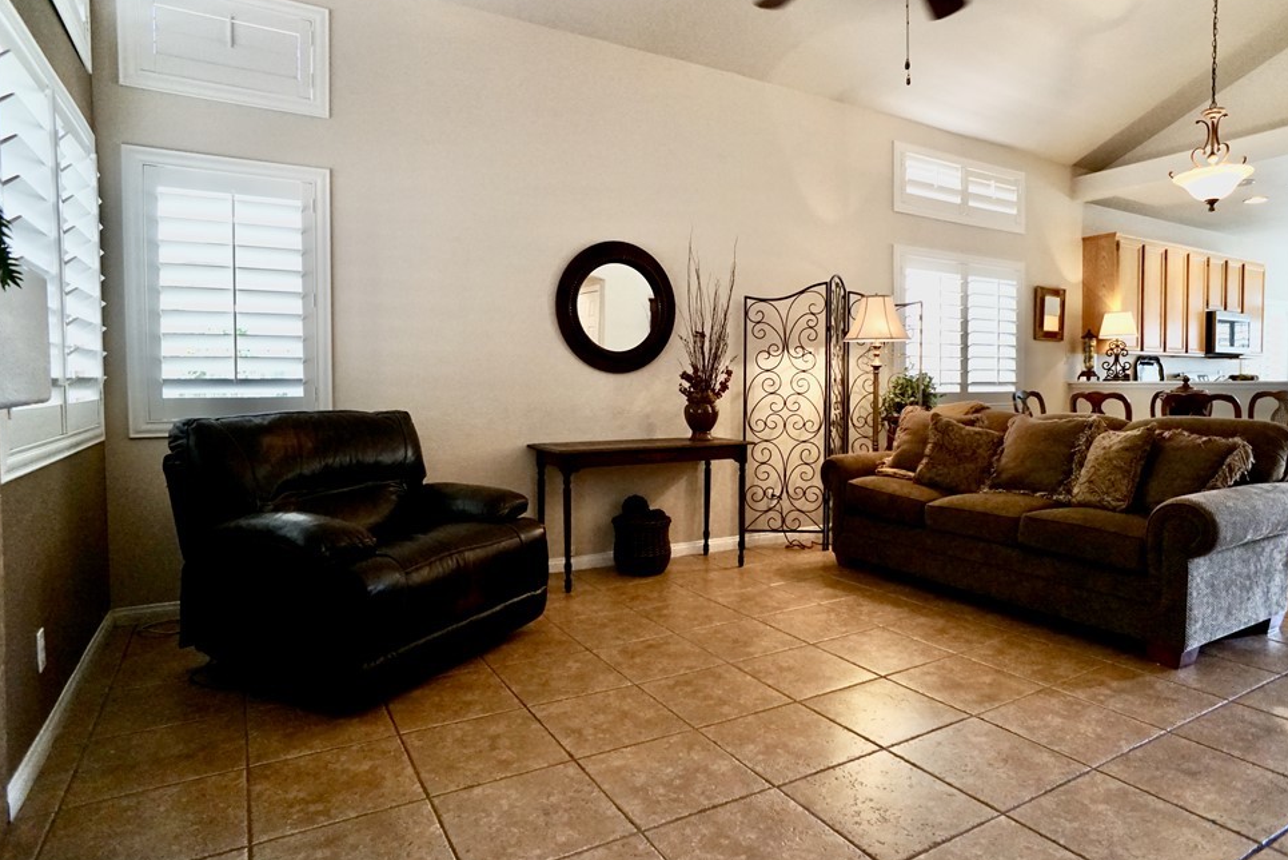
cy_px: 421
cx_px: 697
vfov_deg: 48.0
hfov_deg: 67.3
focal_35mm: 27
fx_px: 966
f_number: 4
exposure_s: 1/160
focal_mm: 16
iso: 1600
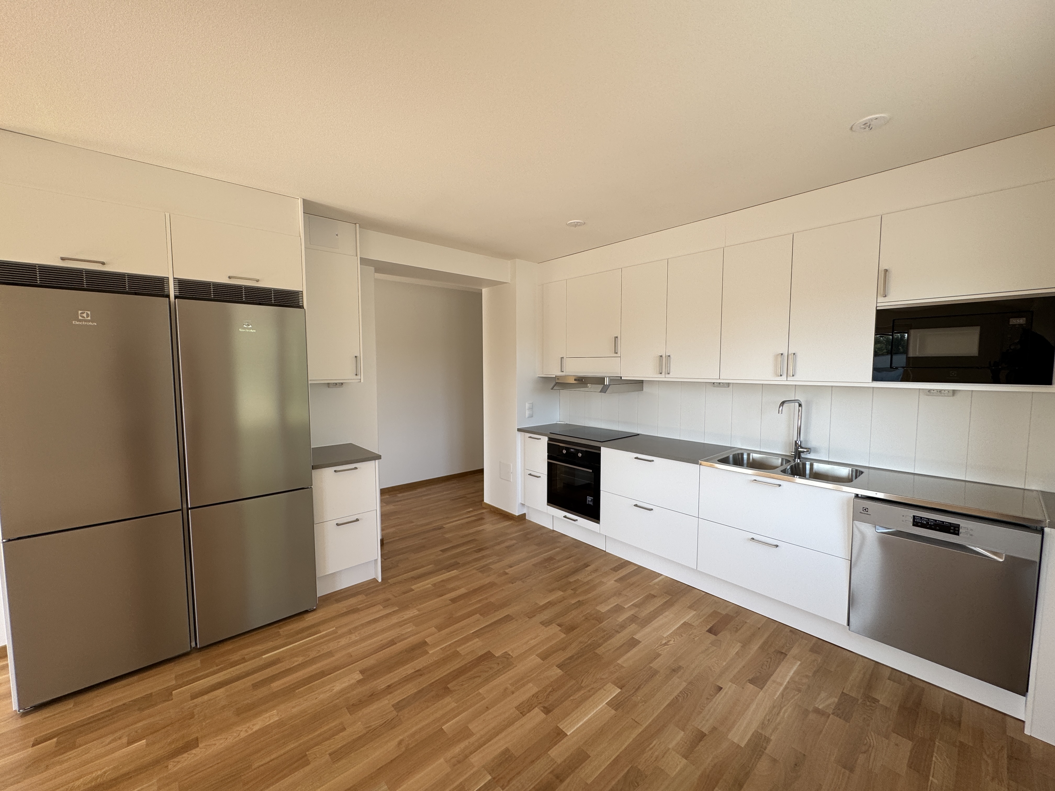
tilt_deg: -4.0
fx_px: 427
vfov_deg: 85.7
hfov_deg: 102.1
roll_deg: -0.1
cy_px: 396
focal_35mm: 14
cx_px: 528
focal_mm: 2.22
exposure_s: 1/116
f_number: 2.2
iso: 40
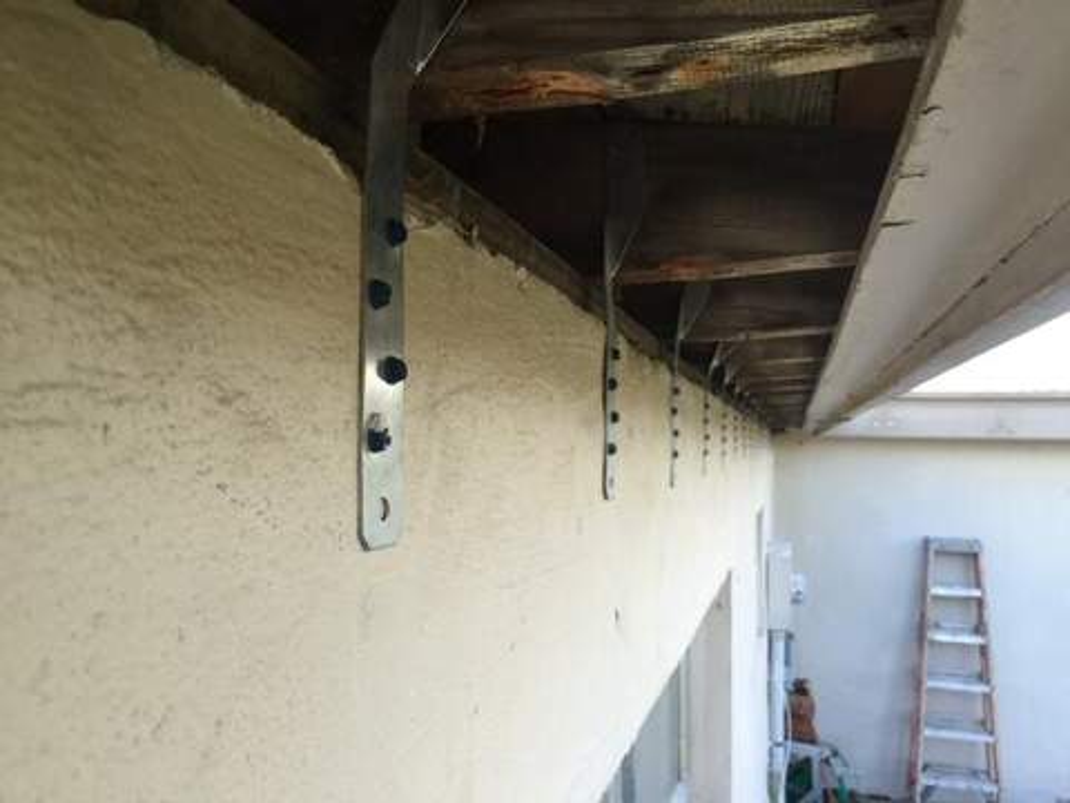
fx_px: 896
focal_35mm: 29
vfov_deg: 48.2
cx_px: 535
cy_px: 402
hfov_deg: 61.7
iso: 32
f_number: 2.2
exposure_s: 1/123
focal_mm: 4.15
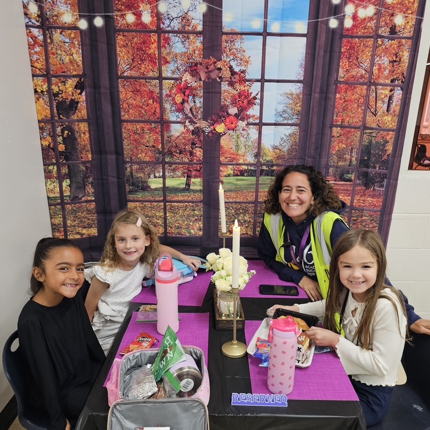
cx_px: 219
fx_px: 394
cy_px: 244
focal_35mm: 28
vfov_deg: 57.1
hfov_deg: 57.3
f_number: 1.7
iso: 250
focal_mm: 6.3
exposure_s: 1/120
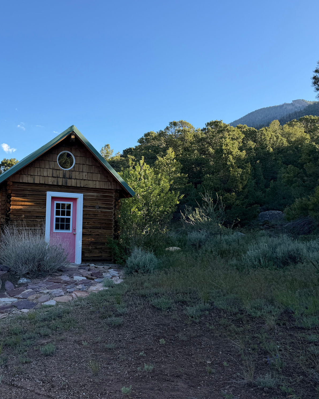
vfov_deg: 55.7
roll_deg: -1.3
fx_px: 378
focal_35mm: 32
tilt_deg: +4.6
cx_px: 78
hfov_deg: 44.2
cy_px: 195
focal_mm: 6.76
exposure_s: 1/1618
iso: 80
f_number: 1.78
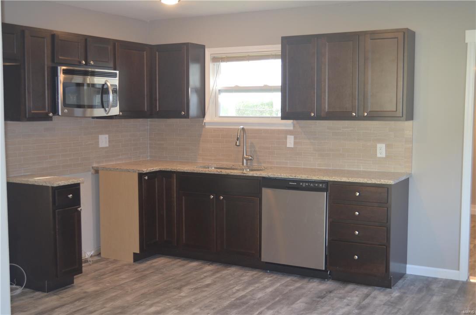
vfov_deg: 30.7
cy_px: 158
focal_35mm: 44
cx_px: 238
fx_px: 574
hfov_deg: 45.0
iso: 720
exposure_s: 1/30
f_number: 4.5
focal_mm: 29
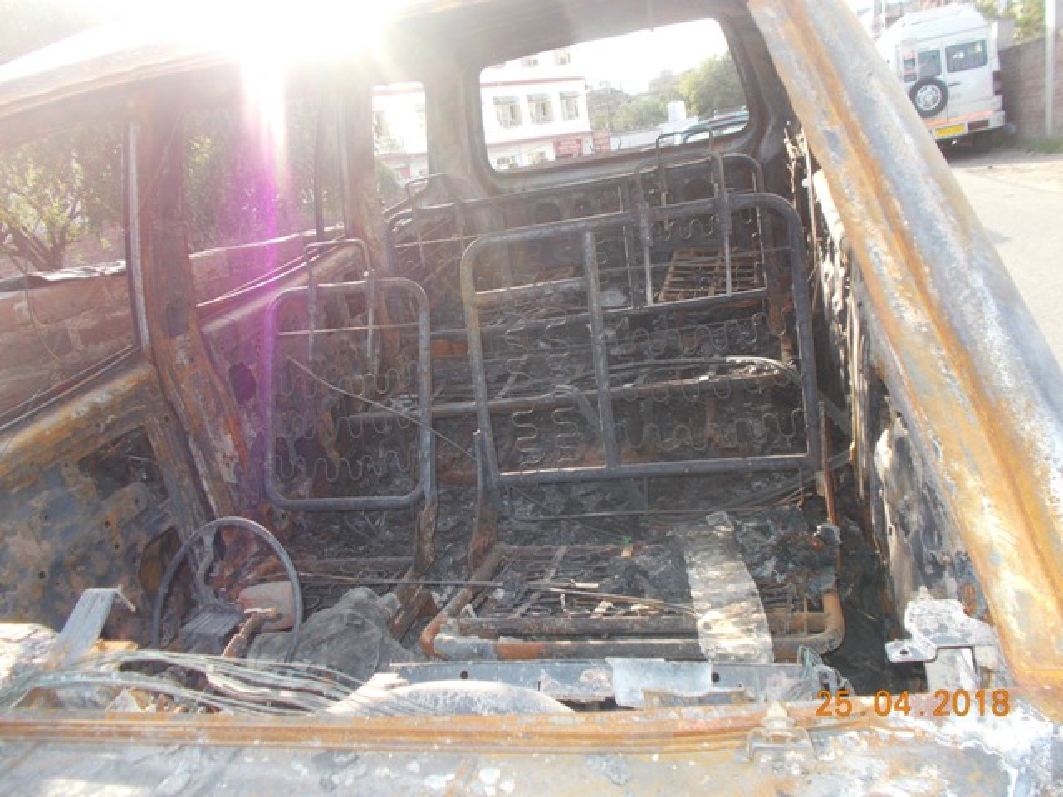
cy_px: 398
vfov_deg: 53.1
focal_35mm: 26
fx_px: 798
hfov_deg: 67.3
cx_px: 532
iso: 80
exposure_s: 1/125
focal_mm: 4.6
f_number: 3.2
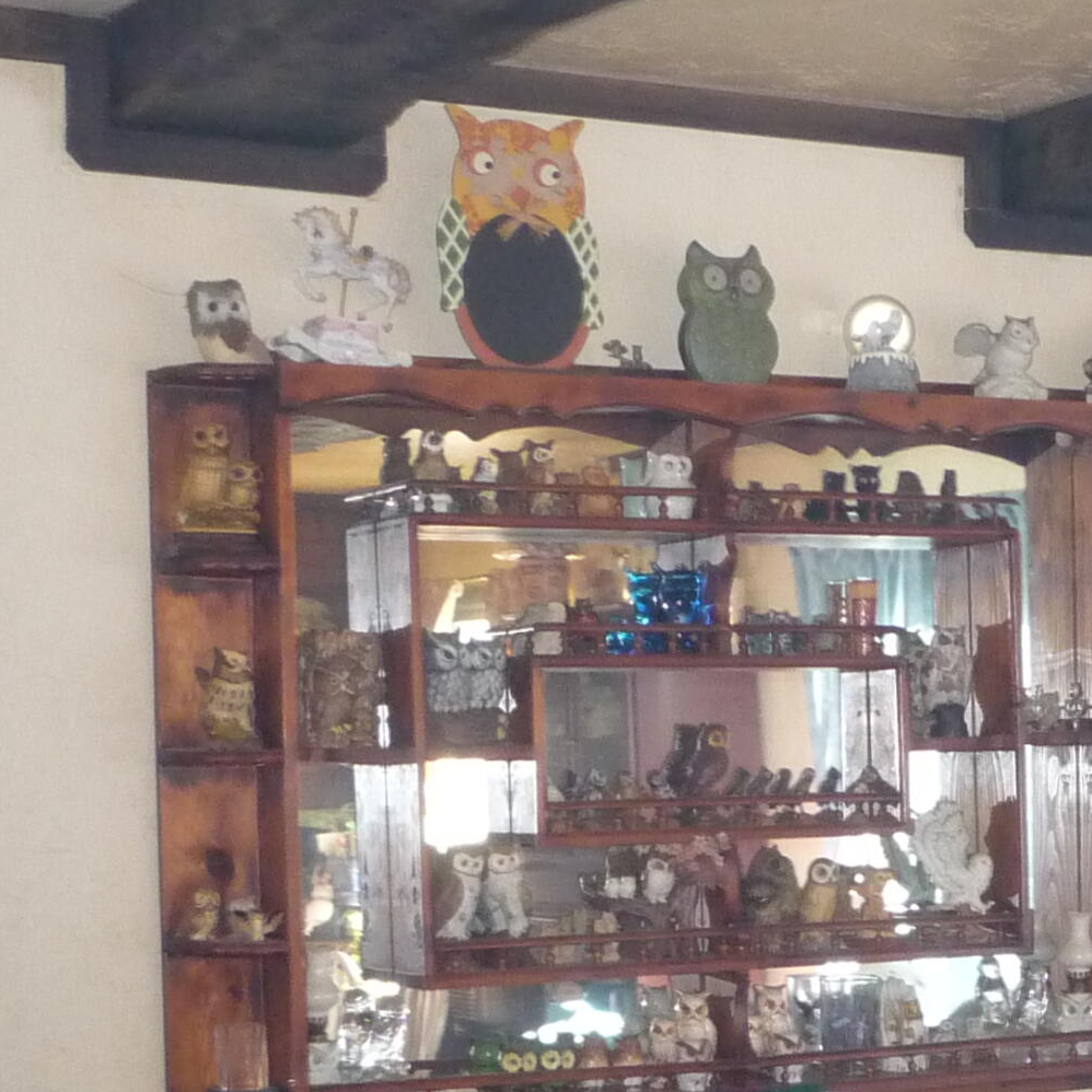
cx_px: 1131
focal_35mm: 85
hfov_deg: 19.7
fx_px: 3034
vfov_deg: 20.1
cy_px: 943
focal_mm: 5.2
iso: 320
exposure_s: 1/30
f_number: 3.3
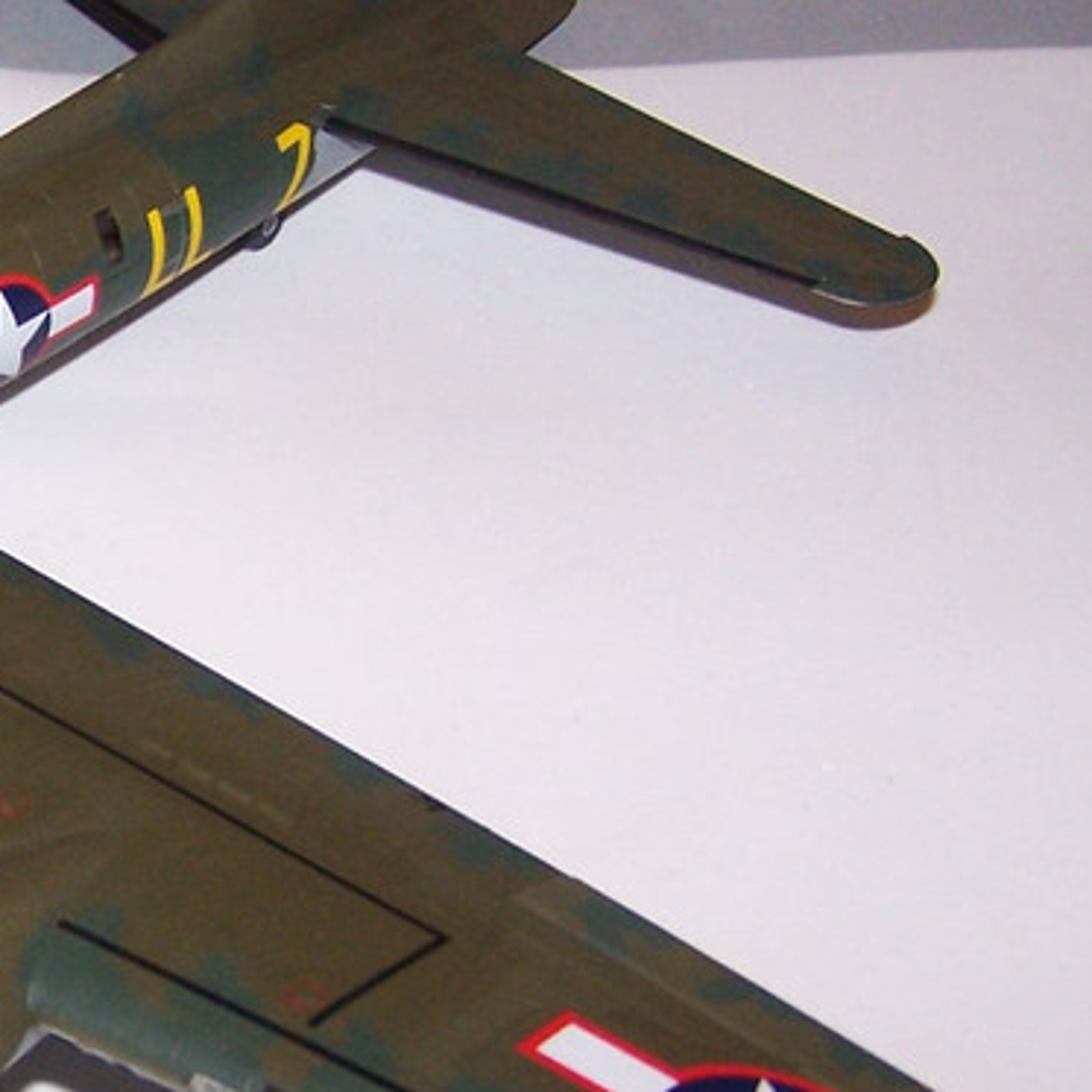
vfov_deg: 18.1
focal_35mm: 96
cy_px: 650
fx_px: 3426
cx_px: -168
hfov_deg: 17.4
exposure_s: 1/60
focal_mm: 6.3
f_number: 2.8
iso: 140
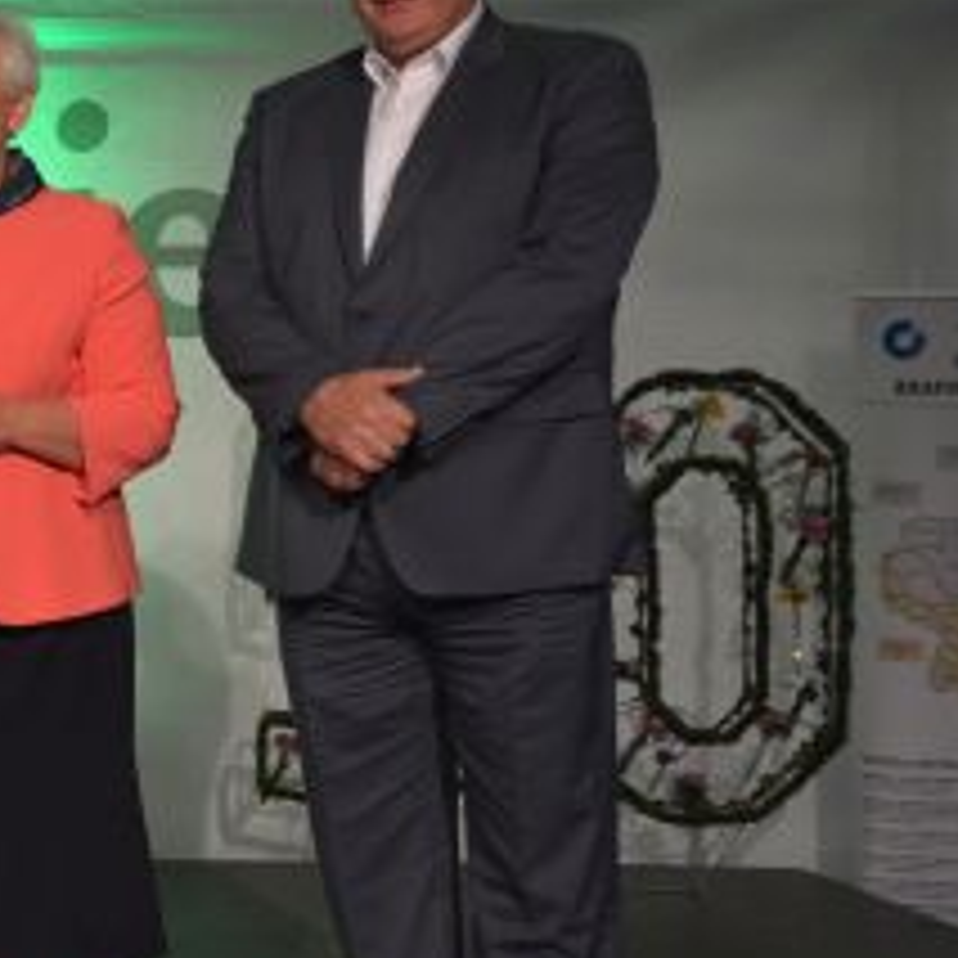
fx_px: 2761
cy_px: 468
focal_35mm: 88
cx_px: -292
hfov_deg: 18.3
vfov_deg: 19.7
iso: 720
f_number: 4
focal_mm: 25
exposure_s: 1/125
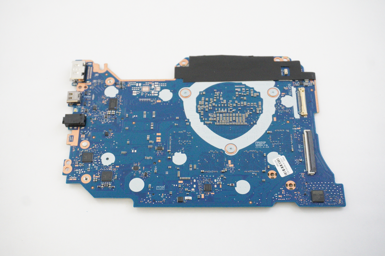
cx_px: 192
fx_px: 529
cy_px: 128
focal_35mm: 50
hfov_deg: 40.0
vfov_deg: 27.2
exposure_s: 1/320
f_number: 5.6
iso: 6400
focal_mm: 33
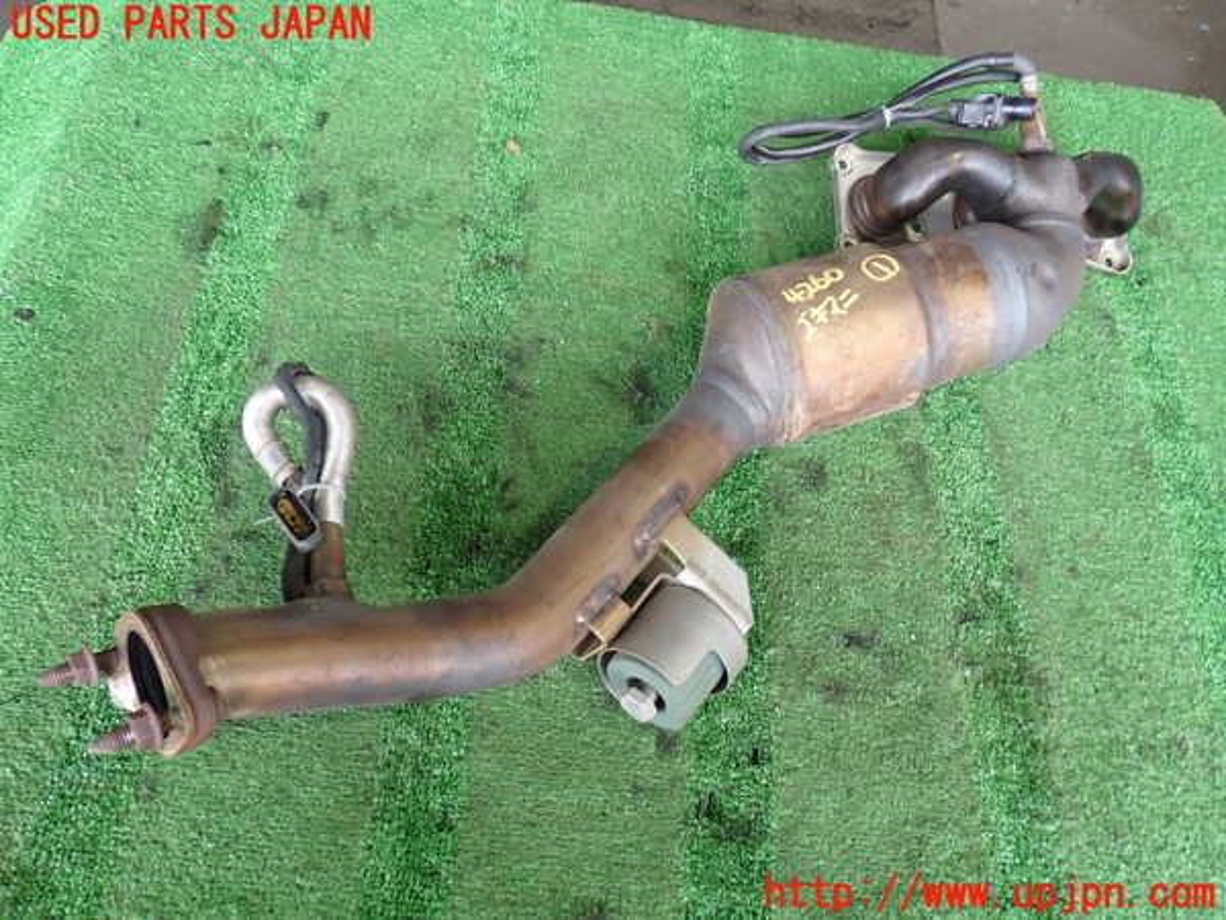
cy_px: 460
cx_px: 613
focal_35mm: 32
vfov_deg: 44.2
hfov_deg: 56.8
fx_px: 1133
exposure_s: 1/60
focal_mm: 5.79
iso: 200
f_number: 2.4
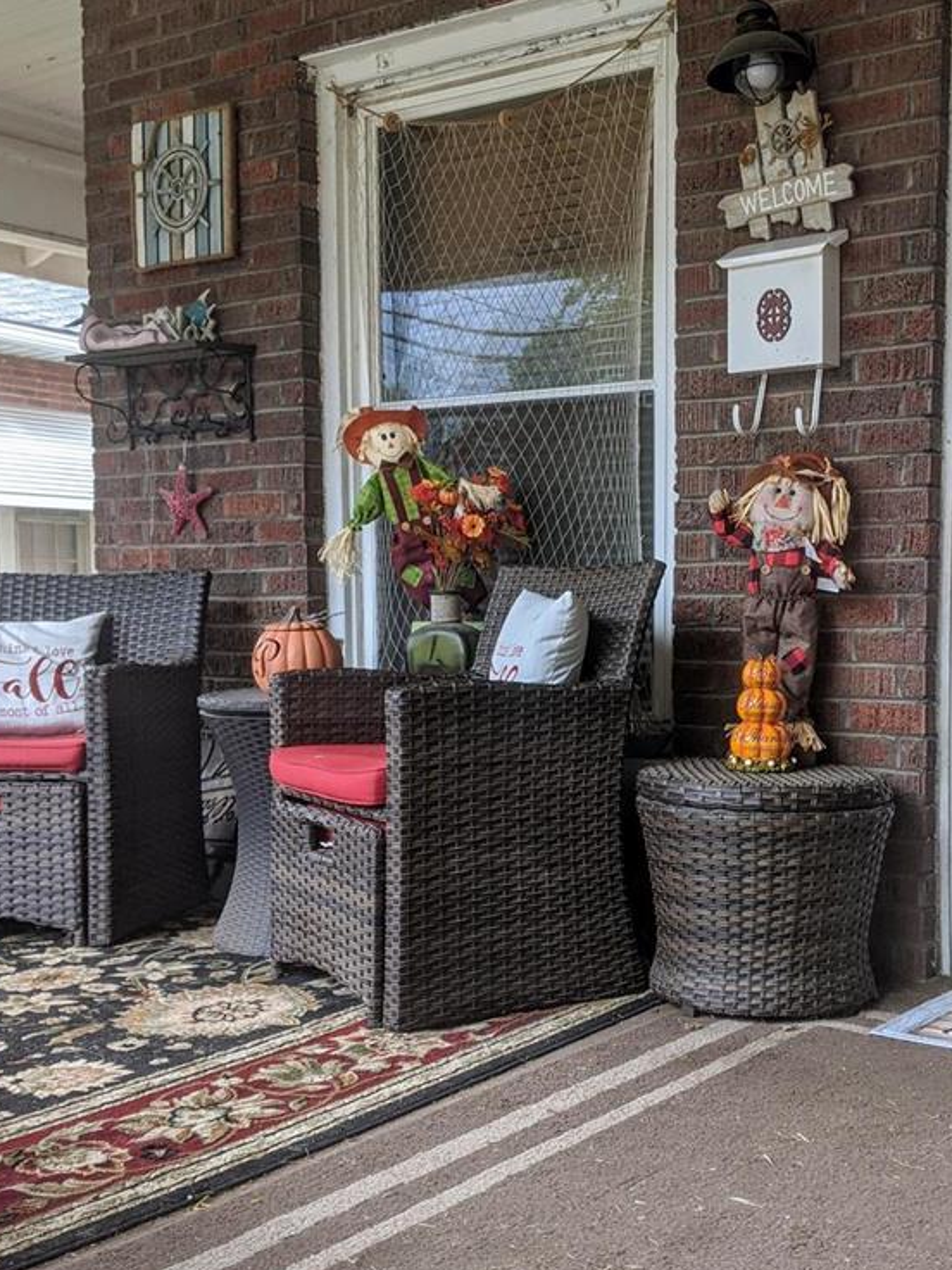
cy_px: 728
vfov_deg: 42.8
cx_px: 614
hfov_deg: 32.7
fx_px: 1613
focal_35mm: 44
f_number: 1.8
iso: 61
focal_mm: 4.44
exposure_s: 1/125
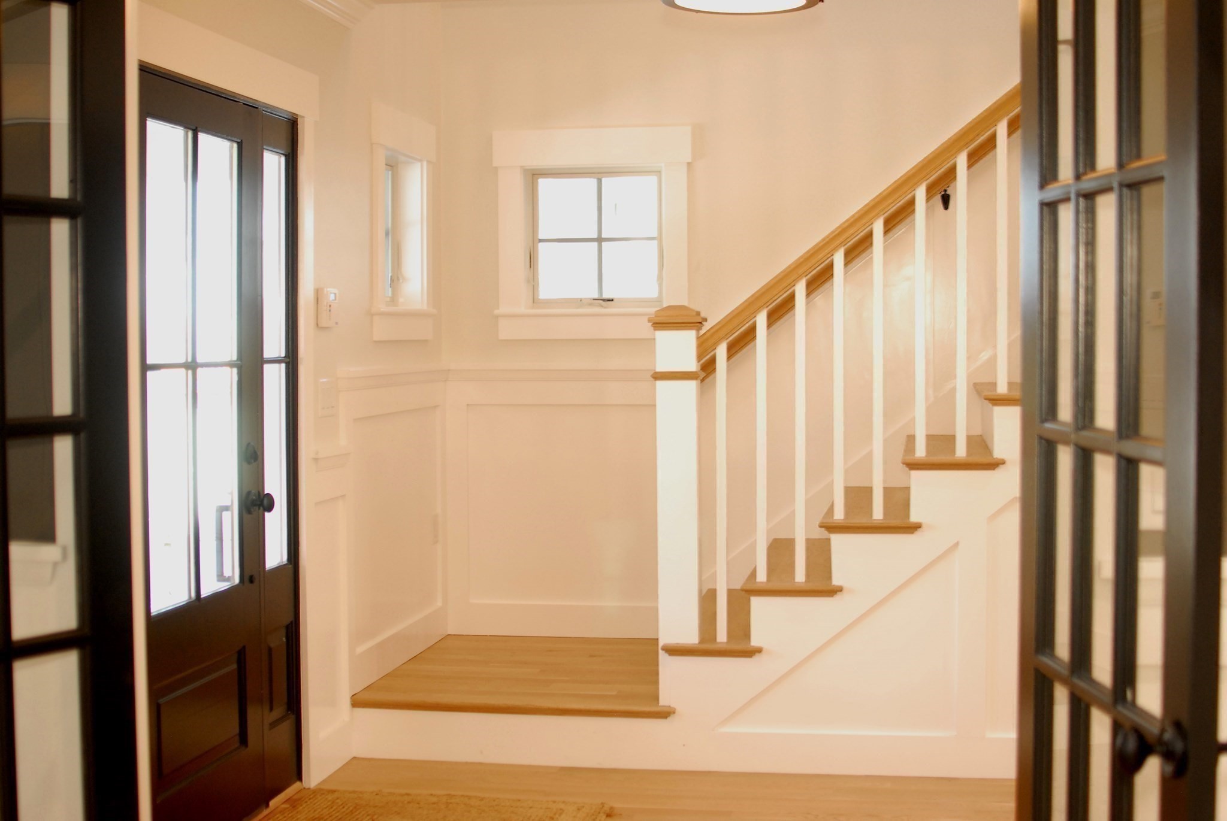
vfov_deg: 25.8
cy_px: 410
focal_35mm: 52
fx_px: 1792
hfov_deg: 37.8
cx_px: 614
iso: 400
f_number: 2.5
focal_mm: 35
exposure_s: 1/60
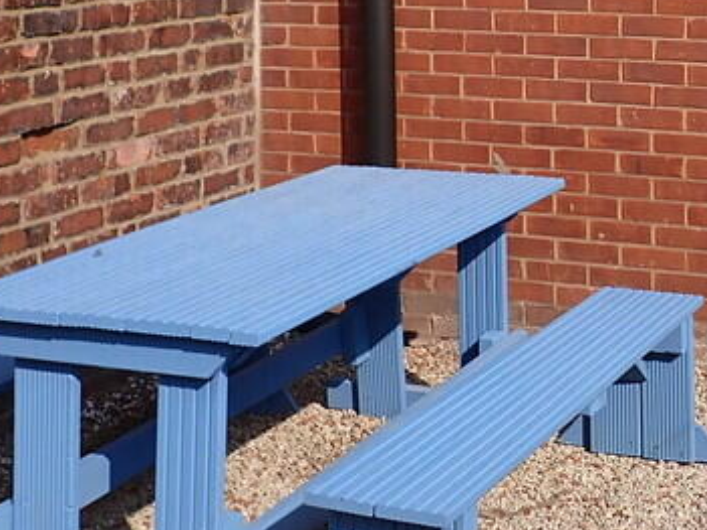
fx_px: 1490
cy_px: -26
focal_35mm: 73
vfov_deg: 19.4
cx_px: 679
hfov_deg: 25.6
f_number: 8
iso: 100
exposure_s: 1/200
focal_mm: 4.5
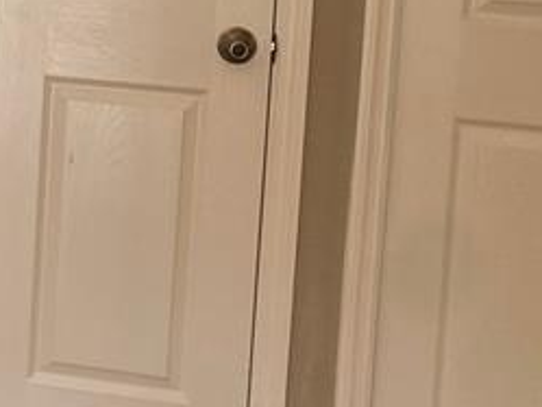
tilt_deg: -3.5
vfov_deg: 13.4
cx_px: -464
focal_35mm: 107
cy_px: -115
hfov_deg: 15.5
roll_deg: -1.5
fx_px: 1676
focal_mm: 4.25
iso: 64
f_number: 1.8
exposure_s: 1/60
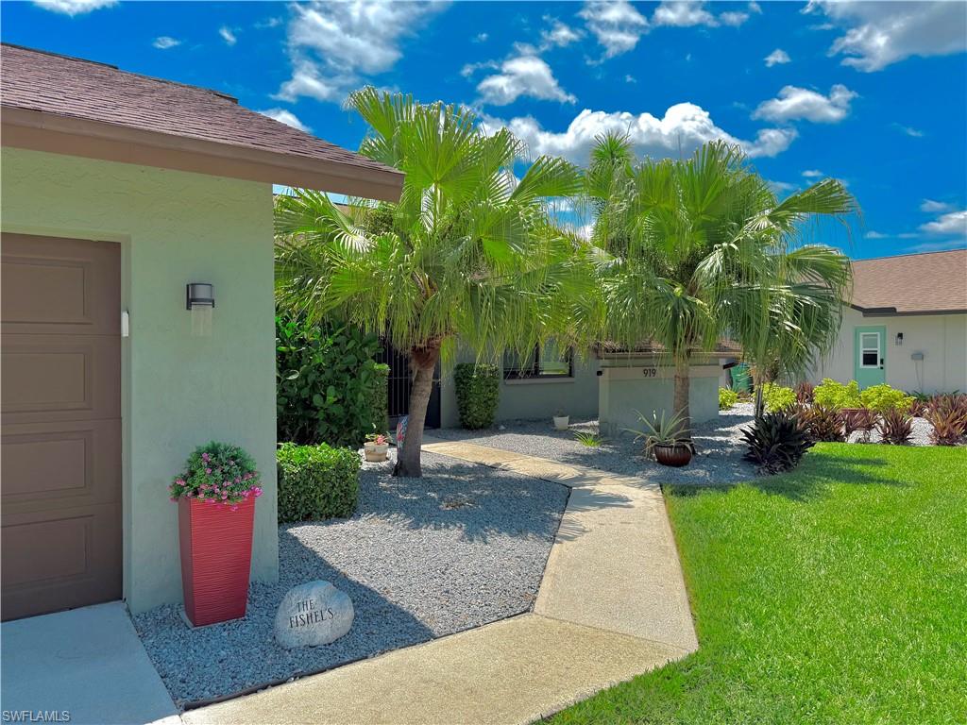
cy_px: 362
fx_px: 670
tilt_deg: -0.5
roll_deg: +0.0
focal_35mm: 24
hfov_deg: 71.6
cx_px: 484
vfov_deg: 56.8
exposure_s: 1/4167
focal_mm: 6.76
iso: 80
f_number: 1.78
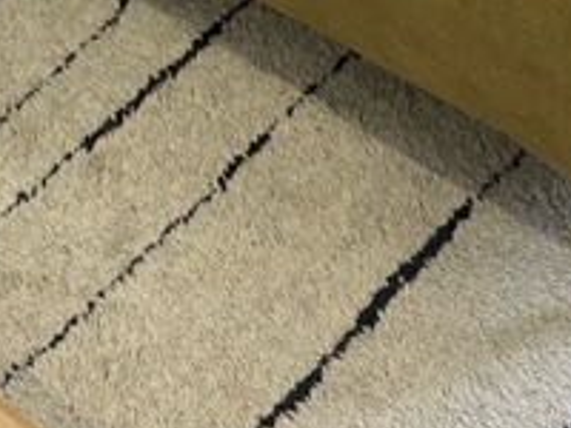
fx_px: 1369
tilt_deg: -38.2
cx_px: 477
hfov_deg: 23.1
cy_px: -140
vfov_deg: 16.7
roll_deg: +4.0
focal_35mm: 83
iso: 125
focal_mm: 5.1
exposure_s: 1/50
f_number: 1.6
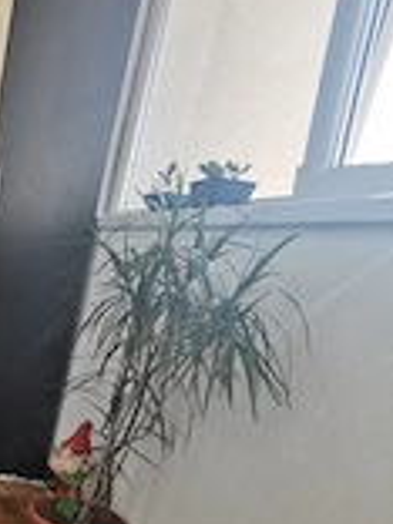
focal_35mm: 41
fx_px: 621
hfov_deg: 29.3
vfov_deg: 43.1
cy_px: 437
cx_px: -101
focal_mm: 2.35
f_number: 2.2
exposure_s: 1/120
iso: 100
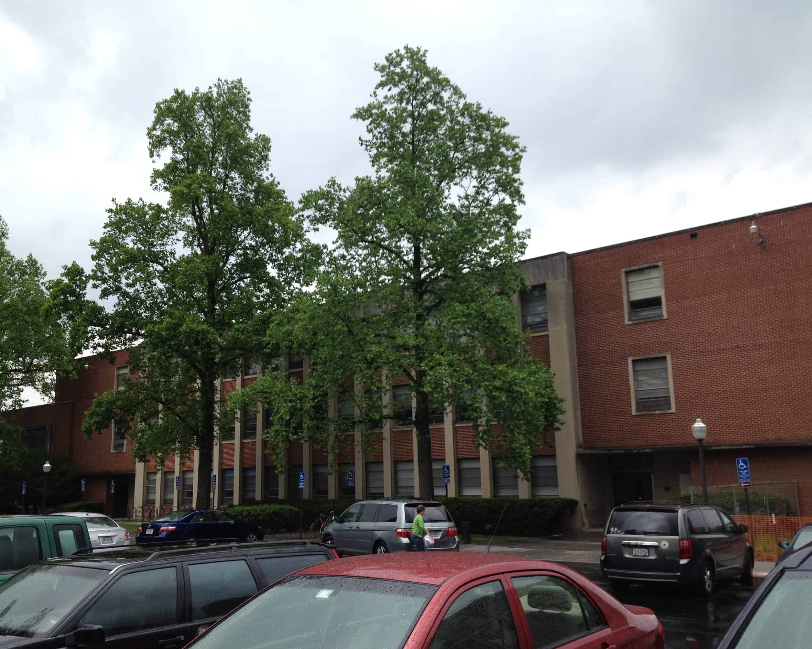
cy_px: 329
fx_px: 889
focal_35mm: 37
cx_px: 378
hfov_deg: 49.0
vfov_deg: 40.1
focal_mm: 4.28
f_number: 2.4
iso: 64
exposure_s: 1/690
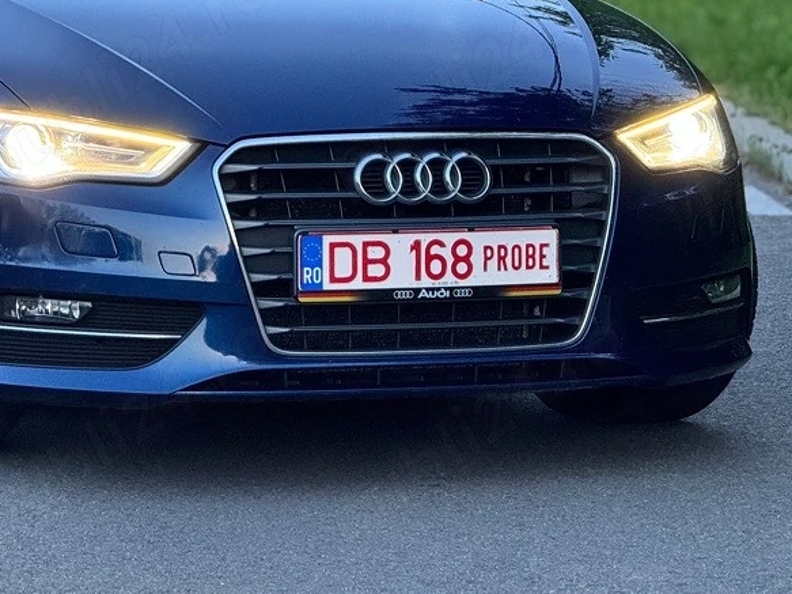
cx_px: 213
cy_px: 90
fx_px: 4712
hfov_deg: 9.6
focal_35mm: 206
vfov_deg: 7.2
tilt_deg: -3.3
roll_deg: -1.3
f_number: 2.8
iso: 250
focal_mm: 15.66
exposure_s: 1/49
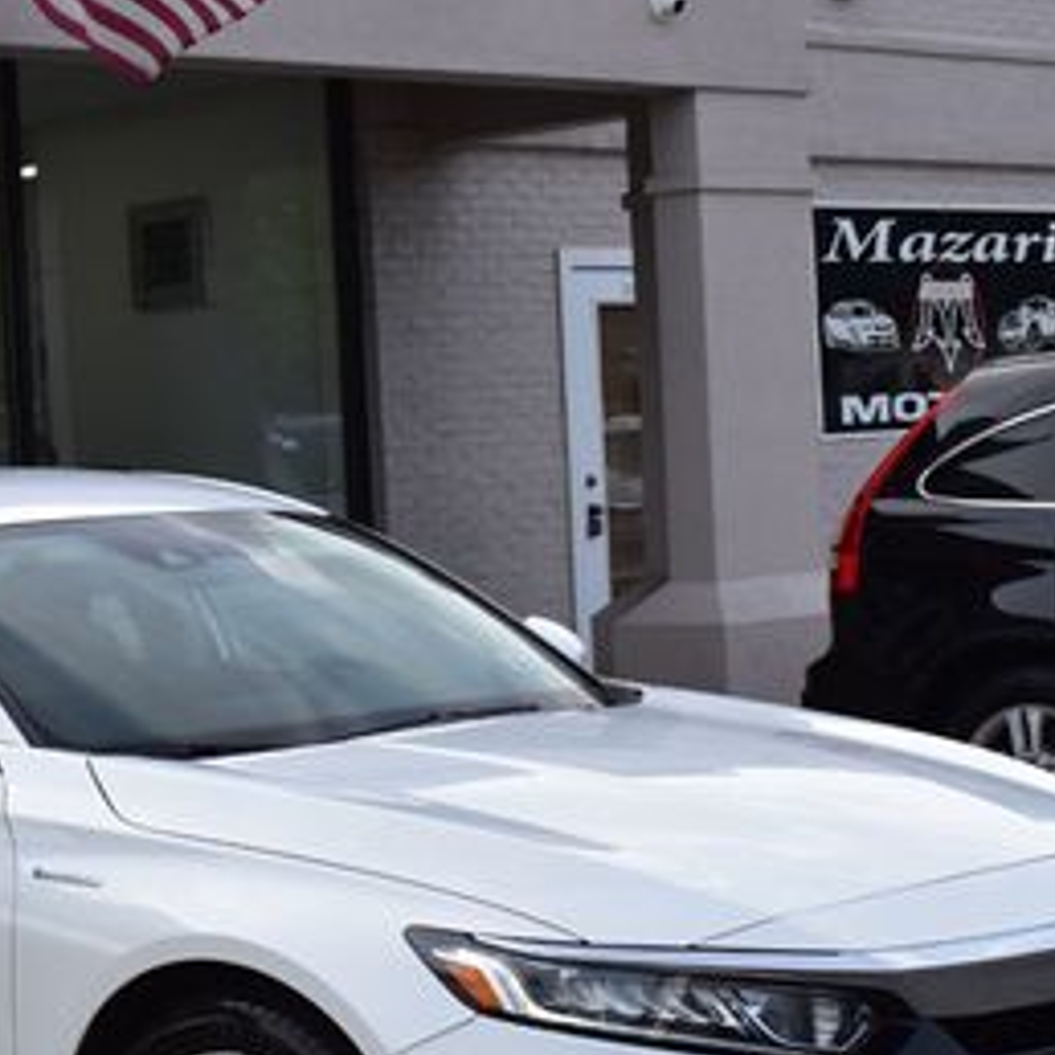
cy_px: 662
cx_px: -110
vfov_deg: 18.3
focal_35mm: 95
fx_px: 3276
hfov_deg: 17.7
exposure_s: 1/320
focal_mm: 30
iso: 400
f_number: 10
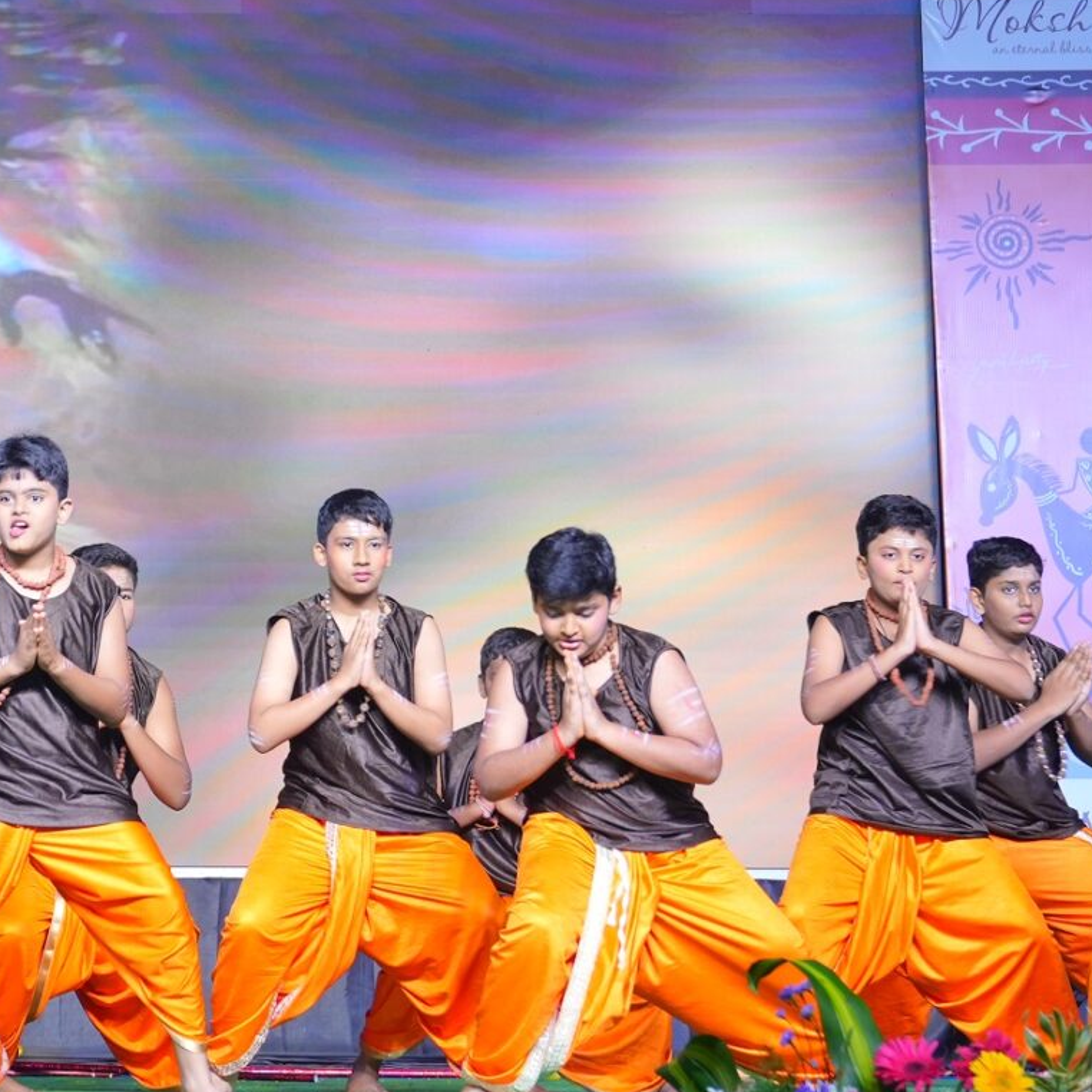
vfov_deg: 14.9
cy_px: 308
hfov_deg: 14.3
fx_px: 4176
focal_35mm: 117
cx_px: -311
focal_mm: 41
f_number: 4
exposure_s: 1/160
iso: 800
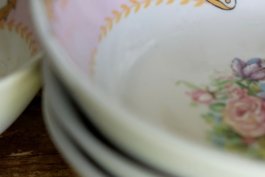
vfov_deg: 9.6
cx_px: 264
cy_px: 22
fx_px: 1053
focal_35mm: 143
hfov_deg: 14.1
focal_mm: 46.3
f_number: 4
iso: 5000
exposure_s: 1/125
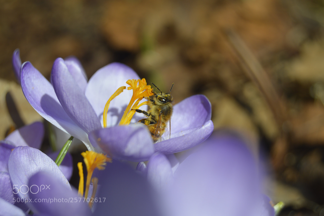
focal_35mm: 82
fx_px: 742
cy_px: 108
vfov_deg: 16.5
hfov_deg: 24.6
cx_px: 162
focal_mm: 55
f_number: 9
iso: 100
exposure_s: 1/320
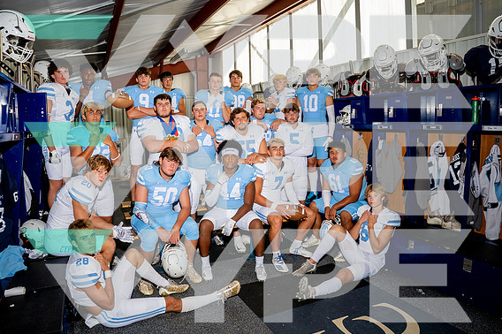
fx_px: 334
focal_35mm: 24
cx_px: 245
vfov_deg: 53.1
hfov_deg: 73.8
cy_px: 163
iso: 1250
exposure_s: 1/250
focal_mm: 20
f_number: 11
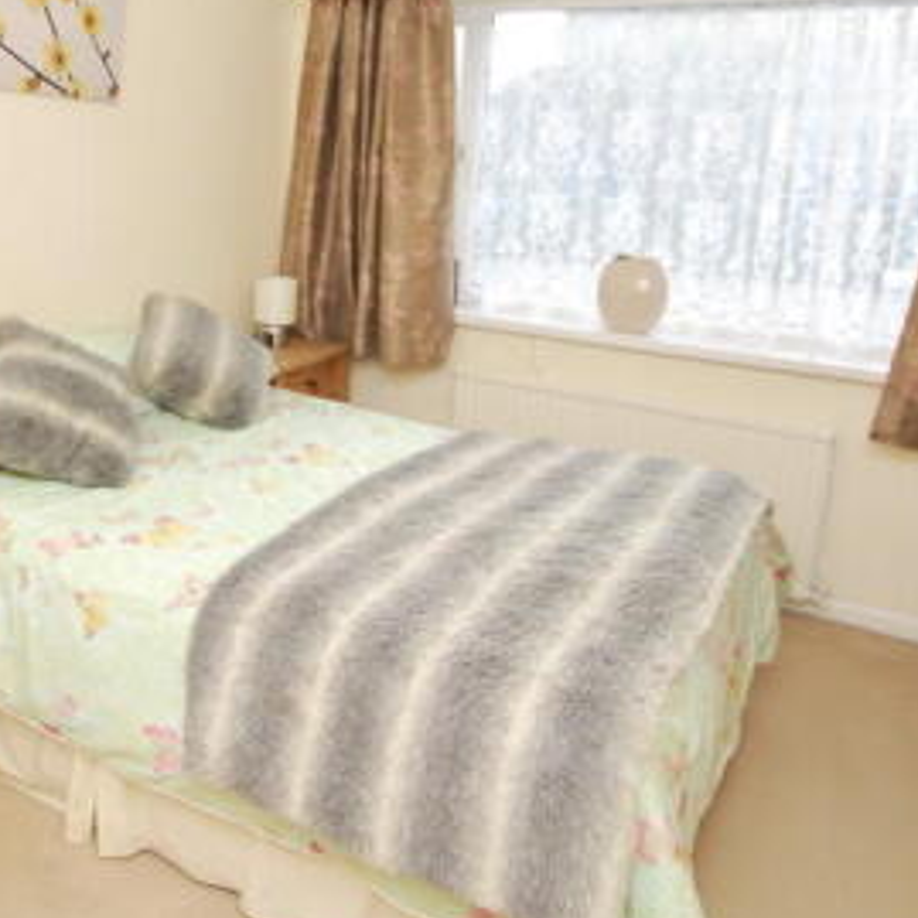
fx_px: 930
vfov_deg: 52.0
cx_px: 312
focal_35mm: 31
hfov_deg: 51.6
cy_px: 343
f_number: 5
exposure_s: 1/100
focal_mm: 10
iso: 200
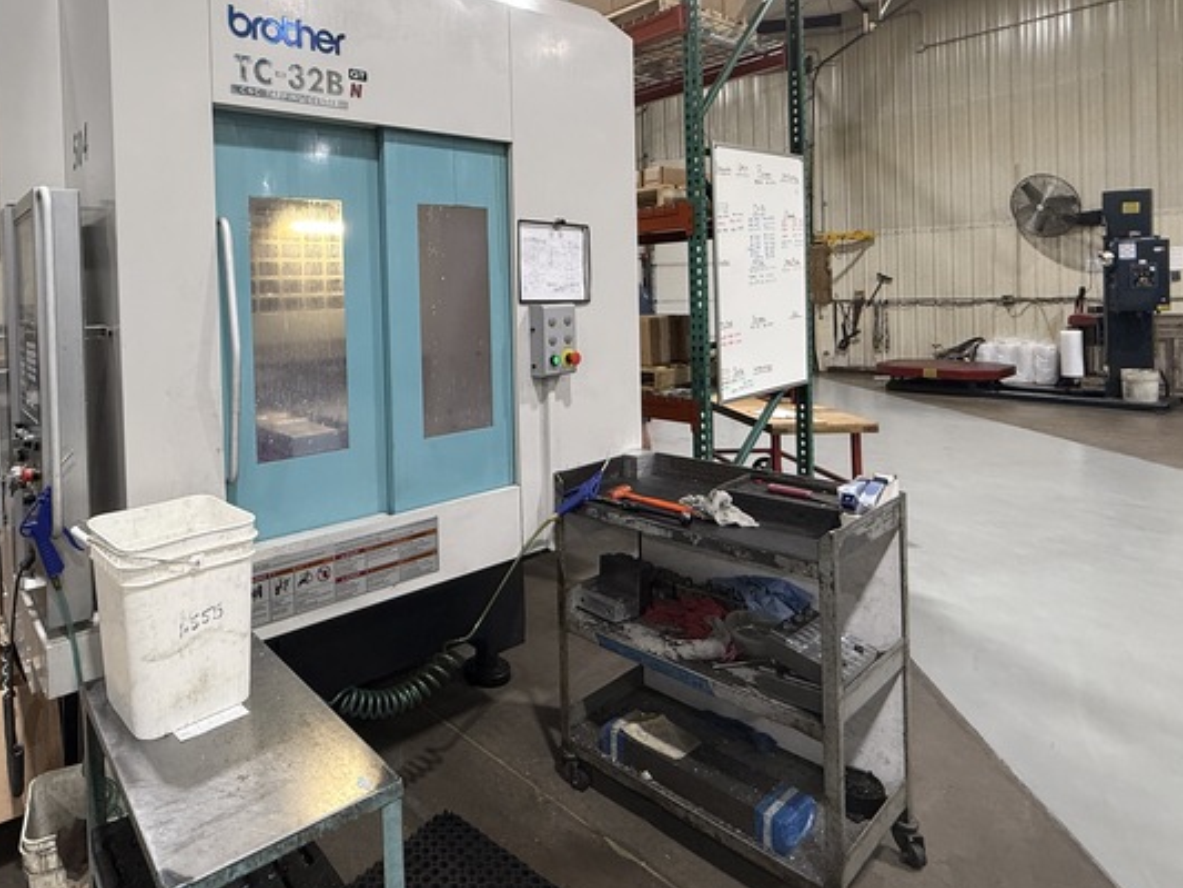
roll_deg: +2.6
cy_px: 306
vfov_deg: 62.1
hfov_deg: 76.4
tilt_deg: -0.8
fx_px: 718
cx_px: 393
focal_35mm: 21
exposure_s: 1/120
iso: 160
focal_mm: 2.22
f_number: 2.2
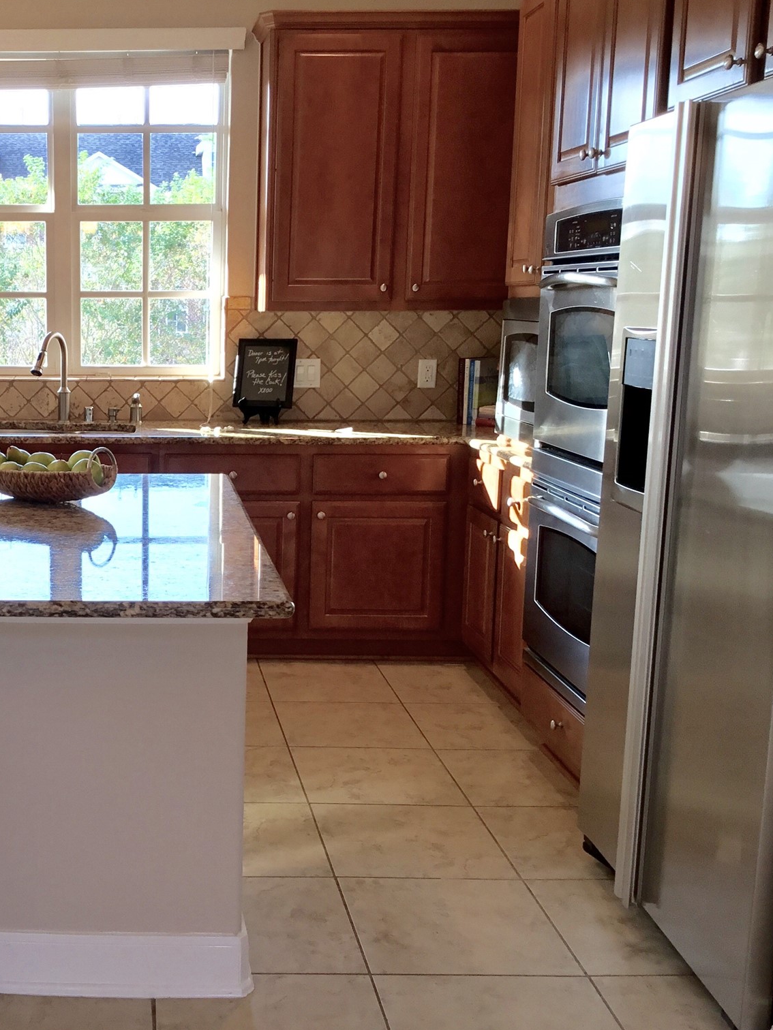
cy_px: 514
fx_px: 1251
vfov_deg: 44.8
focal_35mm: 42
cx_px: 104
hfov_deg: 32.9
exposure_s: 1/40
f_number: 2.4
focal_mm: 3.3
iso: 25
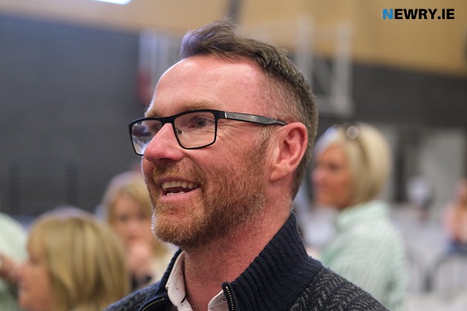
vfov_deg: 13.6
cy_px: 154
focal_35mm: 101
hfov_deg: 20.2
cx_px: 230
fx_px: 1310
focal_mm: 66
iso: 2000
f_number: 2.8
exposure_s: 1/140
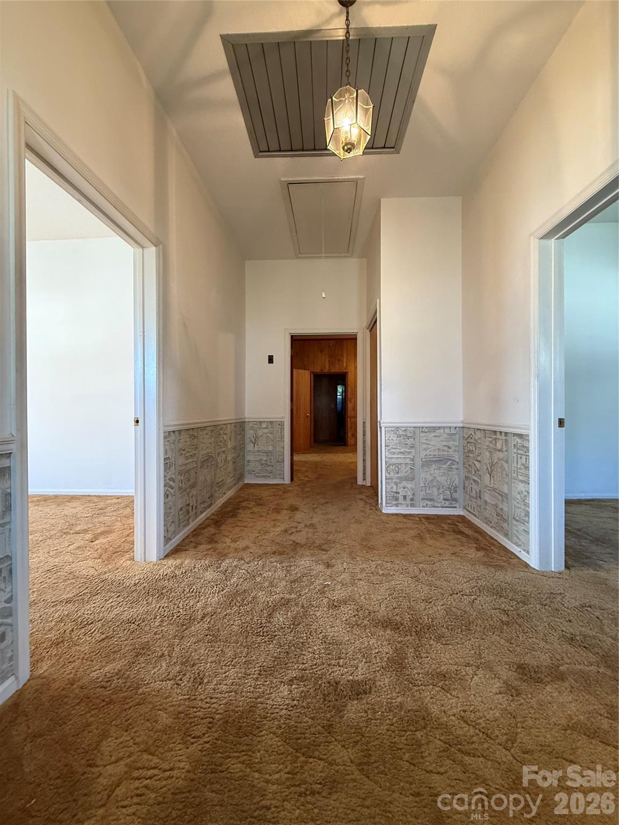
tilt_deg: +1.8
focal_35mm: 14
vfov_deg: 102.1
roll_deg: -0.2
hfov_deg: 85.7
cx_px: 310
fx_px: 334
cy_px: 412
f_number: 2.2
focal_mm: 2.22
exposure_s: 1/60
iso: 400
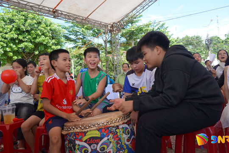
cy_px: 76
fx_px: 172
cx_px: 114
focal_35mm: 27
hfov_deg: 67.4
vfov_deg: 47.9
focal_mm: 18
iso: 100
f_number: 4
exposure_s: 1/160
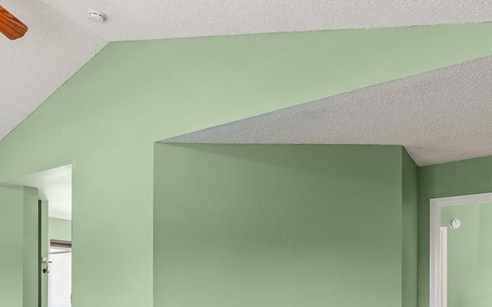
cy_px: 290
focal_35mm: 33
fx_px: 442
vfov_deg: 35.5
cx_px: 69
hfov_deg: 52.6
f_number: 9
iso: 320
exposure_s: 1/15
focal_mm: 10
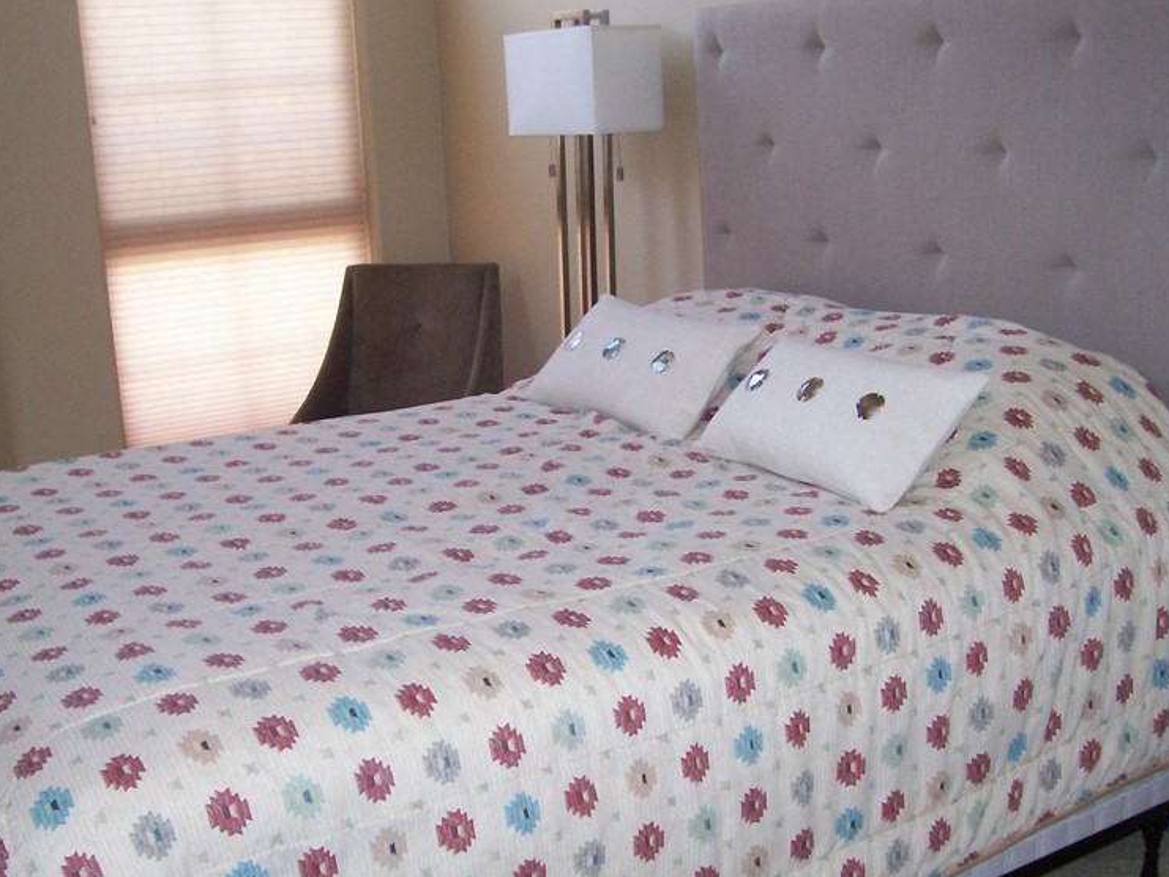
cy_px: 552
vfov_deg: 30.7
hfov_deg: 40.4
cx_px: 598
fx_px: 1587
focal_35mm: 47
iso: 140
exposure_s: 1/112
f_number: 2.7
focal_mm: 5.6
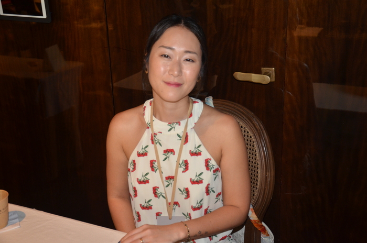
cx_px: 184
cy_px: 122
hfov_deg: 41.2
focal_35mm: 48
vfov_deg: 28.0
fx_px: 488
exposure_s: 1/60
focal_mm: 32
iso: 800
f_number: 4
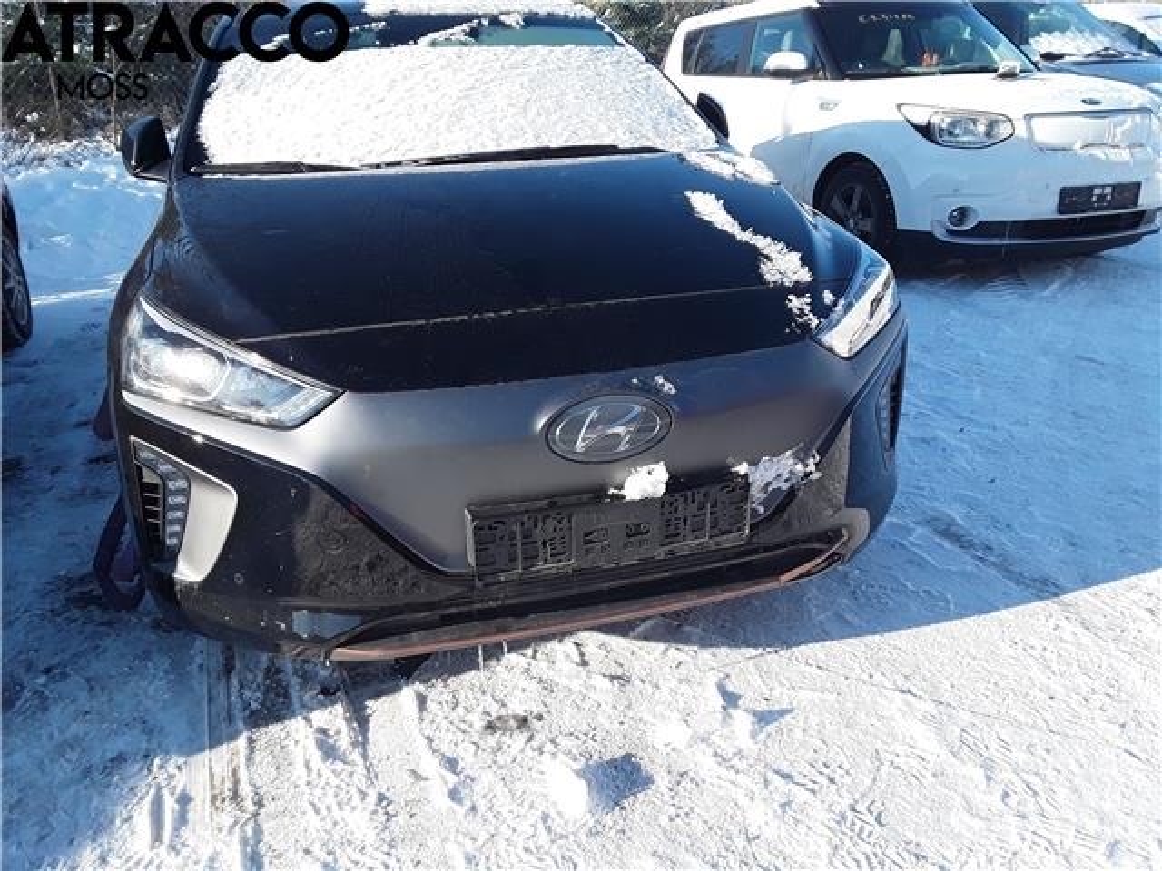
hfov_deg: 63.4
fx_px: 940
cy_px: 436
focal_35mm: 28
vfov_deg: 49.7
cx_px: 581
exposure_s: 1/545
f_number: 1.9
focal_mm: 2.91
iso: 40
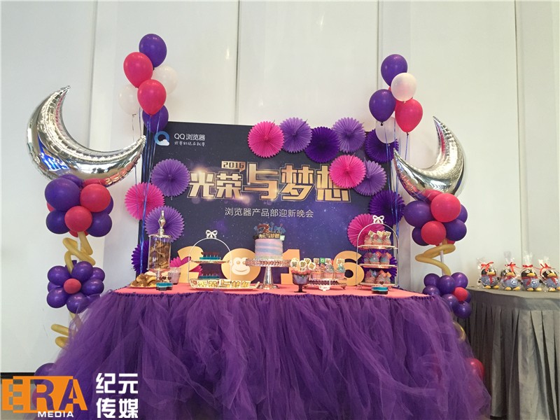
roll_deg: -3.3
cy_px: 210
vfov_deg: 48.2
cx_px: 280
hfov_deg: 61.7
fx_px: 469
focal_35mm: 29
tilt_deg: +5.5
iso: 125
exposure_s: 1/30
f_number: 2.2
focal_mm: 4.15
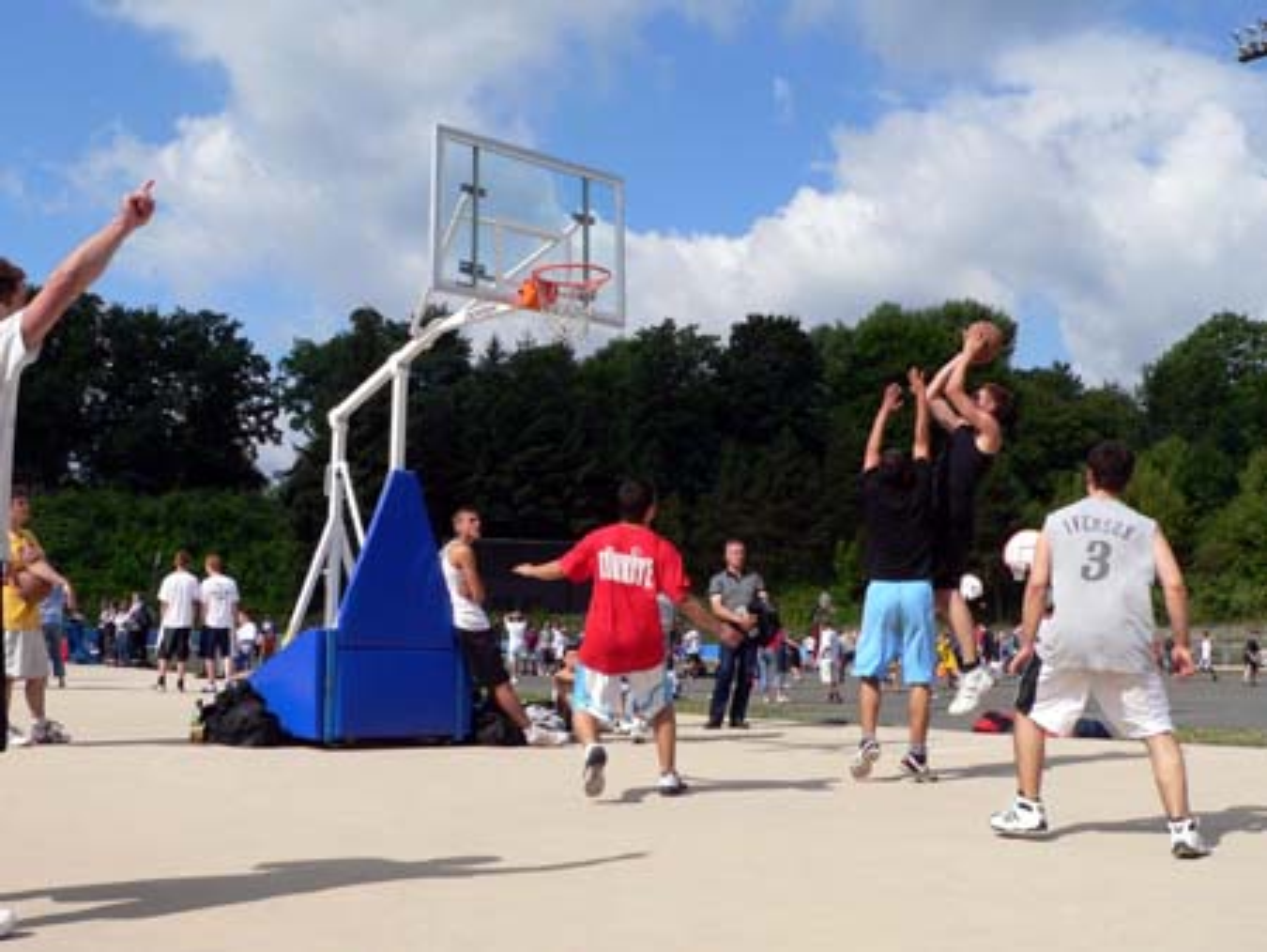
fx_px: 1318
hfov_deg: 51.3
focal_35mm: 36
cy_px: 476
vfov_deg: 39.7
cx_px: 634
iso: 80
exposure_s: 1/500
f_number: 5.6
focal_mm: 6
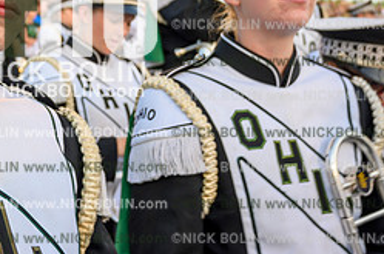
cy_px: 25
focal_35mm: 56
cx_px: 48
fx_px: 596
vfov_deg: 23.4
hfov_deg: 34.0
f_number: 4
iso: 100
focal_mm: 24
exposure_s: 1/50
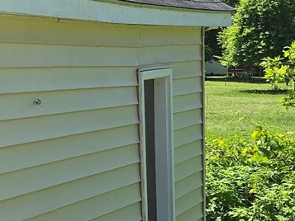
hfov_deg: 12.4
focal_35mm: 132
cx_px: -362
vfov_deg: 11.2
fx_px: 1125
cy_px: 124
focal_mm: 6.3
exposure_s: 1/461
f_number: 1.7
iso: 12
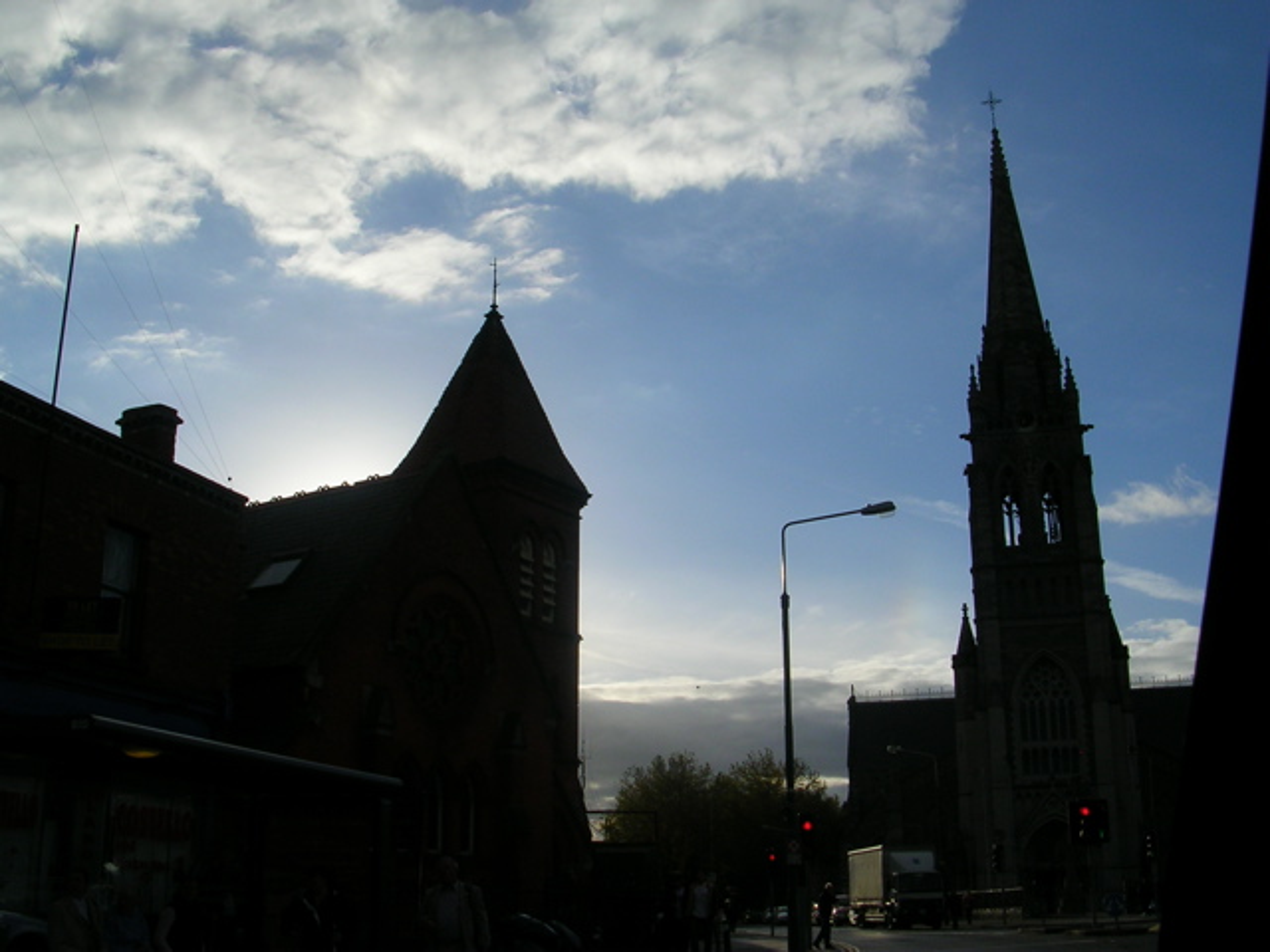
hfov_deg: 49.0
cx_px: 635
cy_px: 476
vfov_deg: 37.7
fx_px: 1394
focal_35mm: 38
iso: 50
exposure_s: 1/860
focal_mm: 5.8
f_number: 5.6
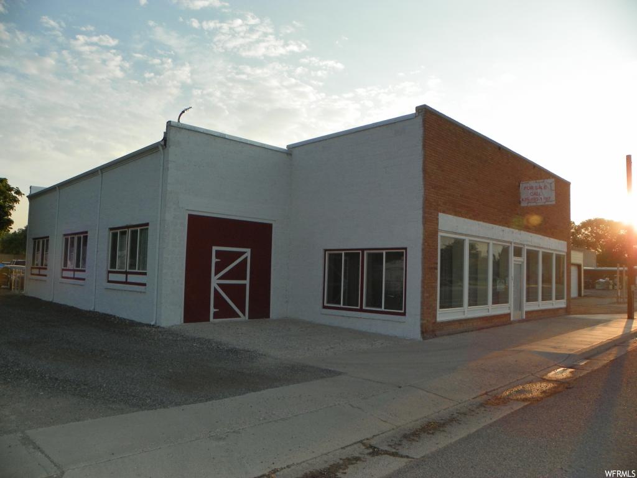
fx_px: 478
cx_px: 318
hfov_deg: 67.3
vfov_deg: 53.1
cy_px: 239
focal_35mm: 26
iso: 64
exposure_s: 1/400
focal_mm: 4.6
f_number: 4
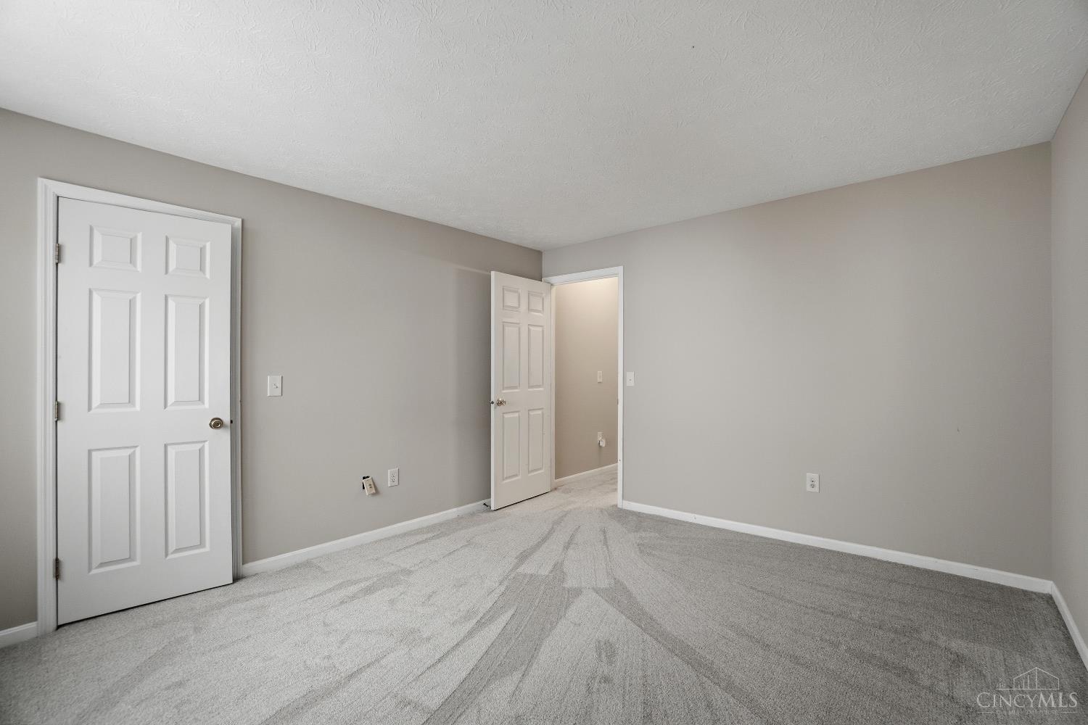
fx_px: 453
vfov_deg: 77.3
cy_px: 362
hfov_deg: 100.4
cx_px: 544
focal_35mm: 15
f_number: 4
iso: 200
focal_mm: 10
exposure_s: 1/30
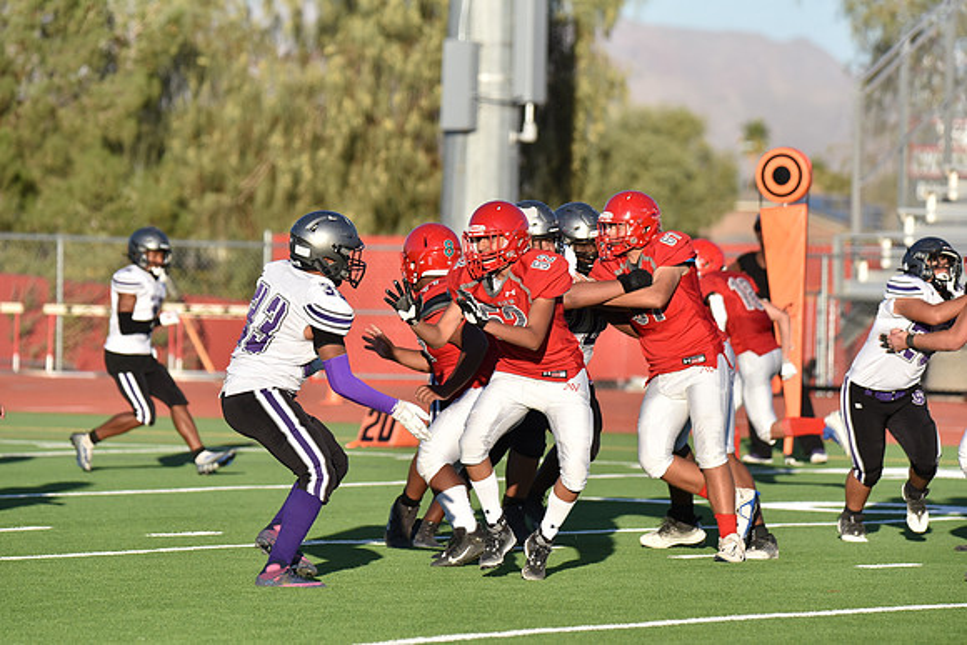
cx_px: 484
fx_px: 8060
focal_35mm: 300
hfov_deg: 6.9
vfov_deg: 4.6
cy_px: 322
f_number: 5.6
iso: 1000
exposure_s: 1/4000
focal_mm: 300
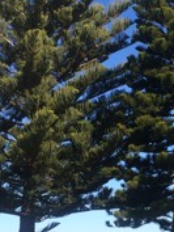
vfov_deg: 23.0
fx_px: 569
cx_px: 181
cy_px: 101
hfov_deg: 16.9
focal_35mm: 85
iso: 32
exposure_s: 1/1709
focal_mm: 4.15
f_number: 2.2
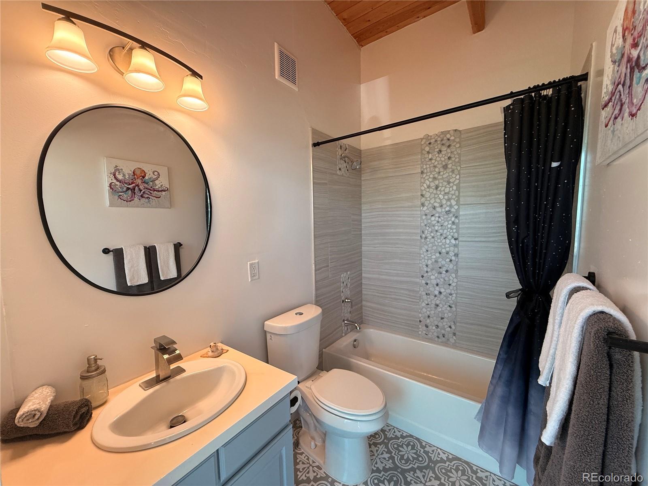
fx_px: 262
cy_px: 243
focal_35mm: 14
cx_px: 324
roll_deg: +0.9
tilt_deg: -4.3
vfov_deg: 85.7
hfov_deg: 102.1
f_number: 2.2
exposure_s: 1/120
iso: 160
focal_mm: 2.22
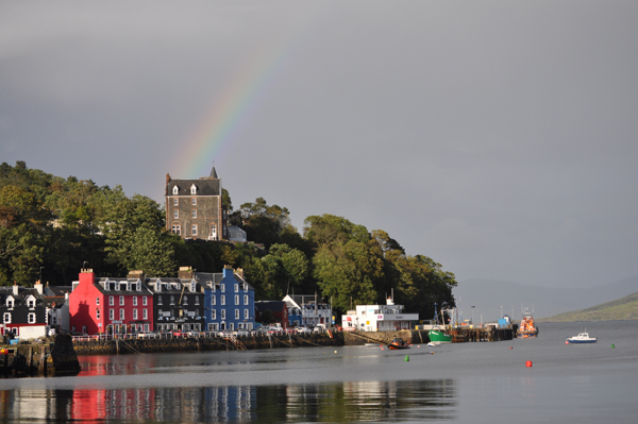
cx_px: 319
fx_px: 1461
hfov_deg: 24.6
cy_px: 212
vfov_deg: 16.5
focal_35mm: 82
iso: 400
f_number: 6.3
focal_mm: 55
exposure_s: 1/1600
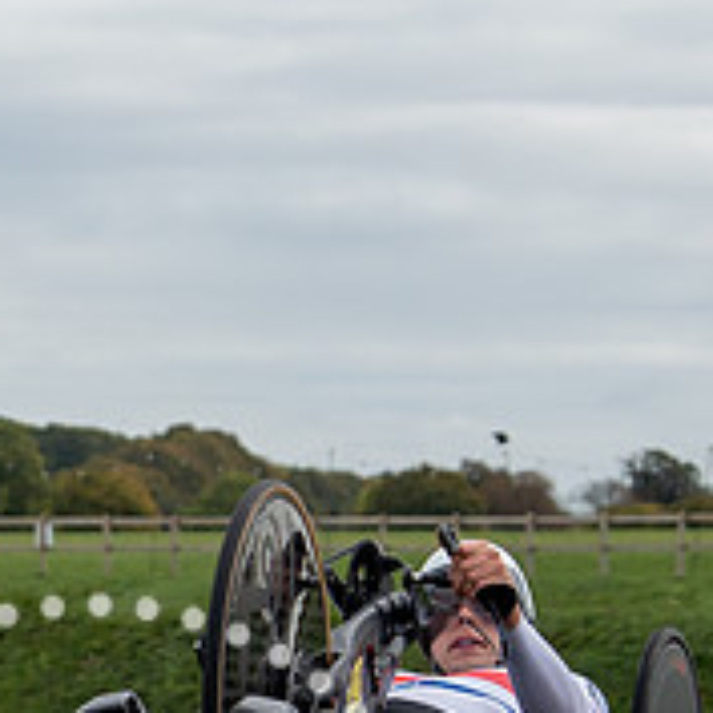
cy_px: 1324
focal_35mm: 359
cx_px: -100
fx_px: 8366
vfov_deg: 4.8
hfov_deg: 4.9
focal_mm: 47
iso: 100
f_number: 3.5
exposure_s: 1/1000
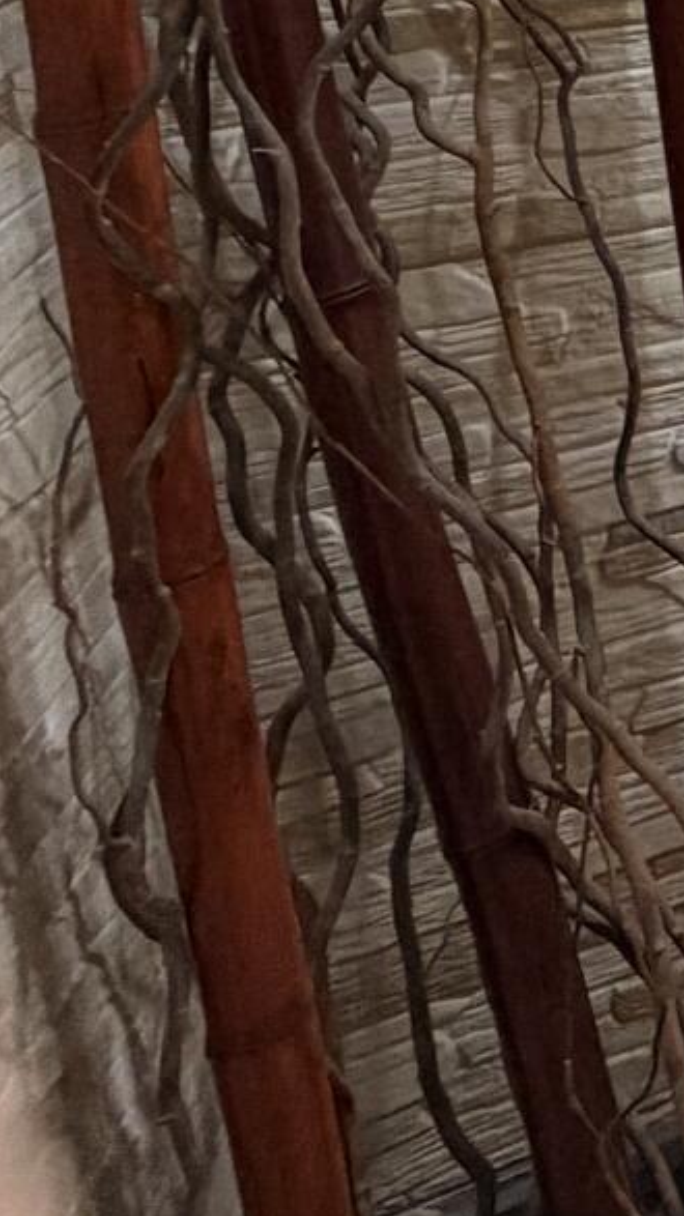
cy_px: -286
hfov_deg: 11.8
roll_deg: -0.5
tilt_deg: -8.5
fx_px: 1677
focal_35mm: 52
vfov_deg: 32.2
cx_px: 2019
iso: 320
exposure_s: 1/100
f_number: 2.2
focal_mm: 2.22
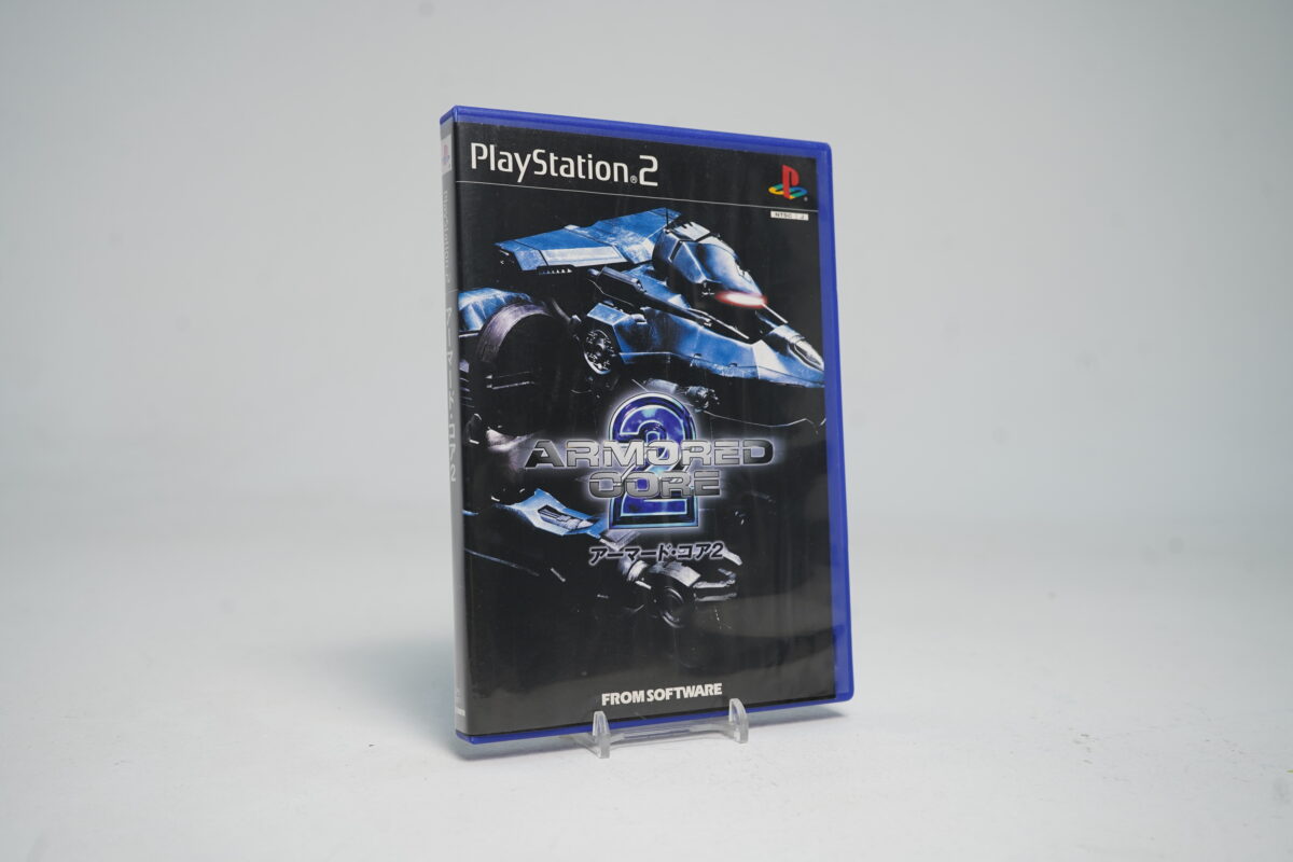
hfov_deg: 54.4
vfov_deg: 37.9
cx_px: 646
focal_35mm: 35
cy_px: 431
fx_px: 1257
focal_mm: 35
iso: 320
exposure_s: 1/40
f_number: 6.3
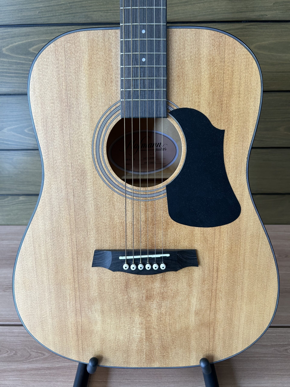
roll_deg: +0.3
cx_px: 145
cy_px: 194
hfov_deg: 53.1
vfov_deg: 67.3
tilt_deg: -33.3
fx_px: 290
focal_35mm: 26
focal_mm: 5.7
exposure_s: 1/84
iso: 125
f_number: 1.5
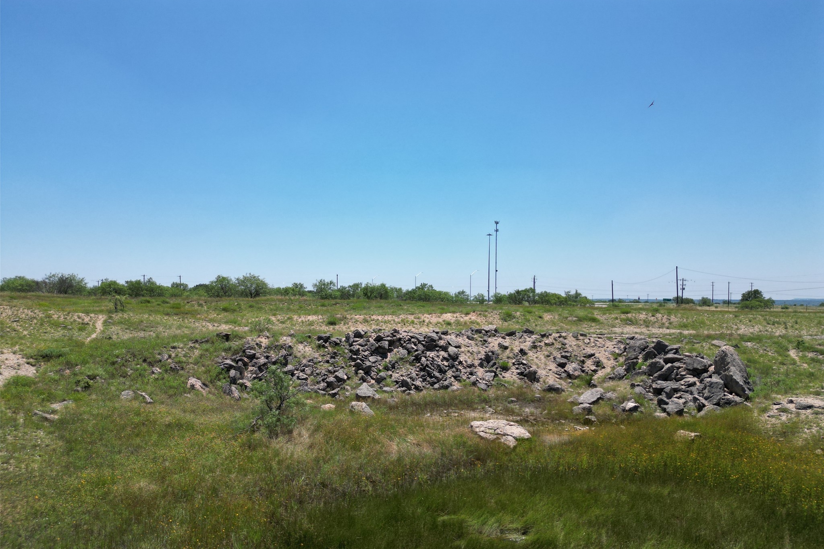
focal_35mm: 25
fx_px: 572
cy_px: 304
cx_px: 412
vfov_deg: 51.2
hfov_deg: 71.5
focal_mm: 6.72
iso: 100
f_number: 1.7
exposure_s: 1/2500
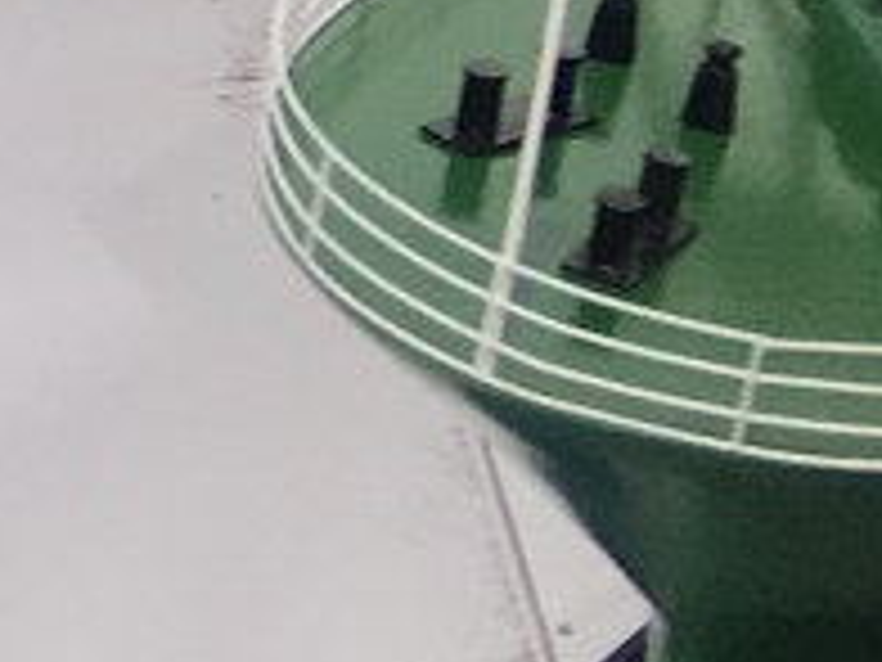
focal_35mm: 222
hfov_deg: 7.2
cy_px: -696
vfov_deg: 6.5
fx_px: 5656
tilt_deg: -18.8
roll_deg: +0.2
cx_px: -2318
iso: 25
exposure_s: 1/50
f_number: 2.2
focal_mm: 4.15
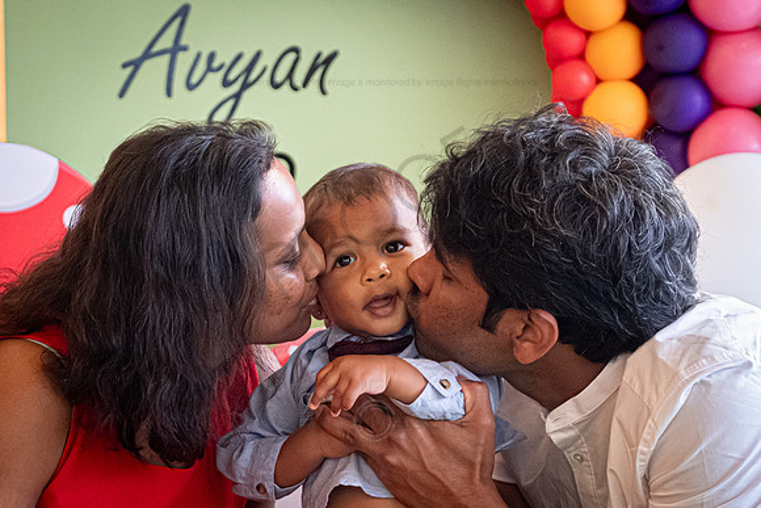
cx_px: 305
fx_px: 3325
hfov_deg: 13.0
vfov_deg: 8.7
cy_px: 373
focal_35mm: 157
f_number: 2.8
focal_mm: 71.5
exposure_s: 1/60
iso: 3200
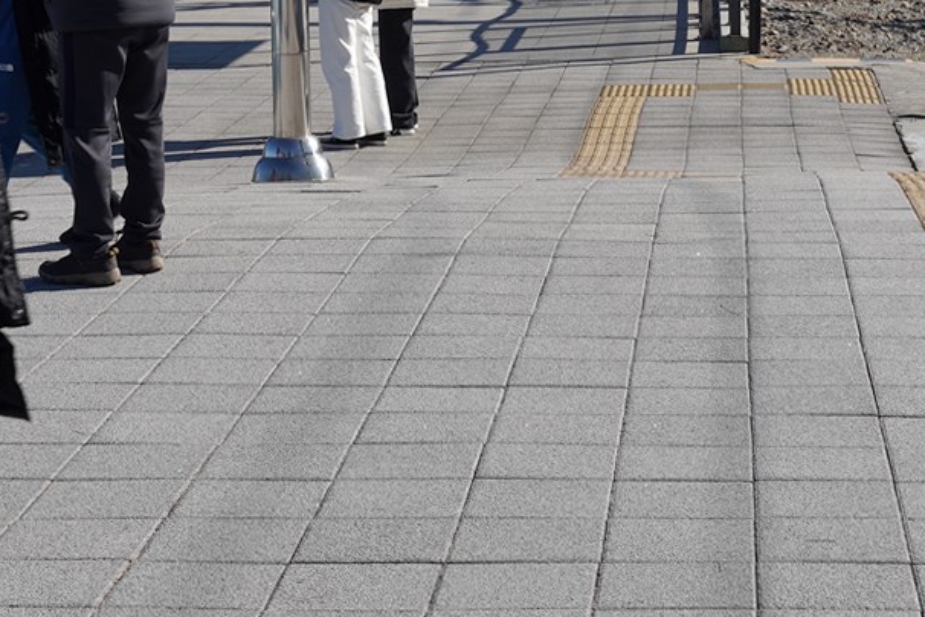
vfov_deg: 12.4
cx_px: 737
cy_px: -38
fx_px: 2800
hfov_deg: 18.6
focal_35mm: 109
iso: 100
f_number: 16
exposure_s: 1/100
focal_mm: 33
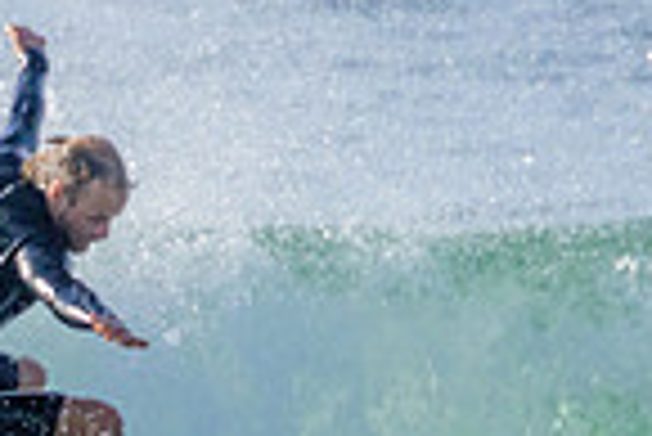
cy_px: 600
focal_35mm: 3192
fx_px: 57868
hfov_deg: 0.6
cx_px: 135
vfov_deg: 0.4
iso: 1250
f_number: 11
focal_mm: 800
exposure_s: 1/2000
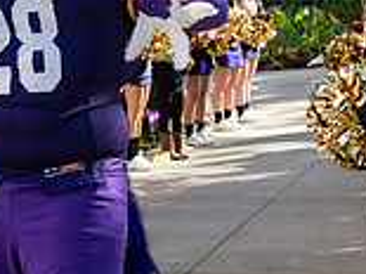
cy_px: 39
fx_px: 1215
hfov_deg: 16.8
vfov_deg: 12.8
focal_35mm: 115
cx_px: 7
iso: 400
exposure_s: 1/640
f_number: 5.6
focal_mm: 32
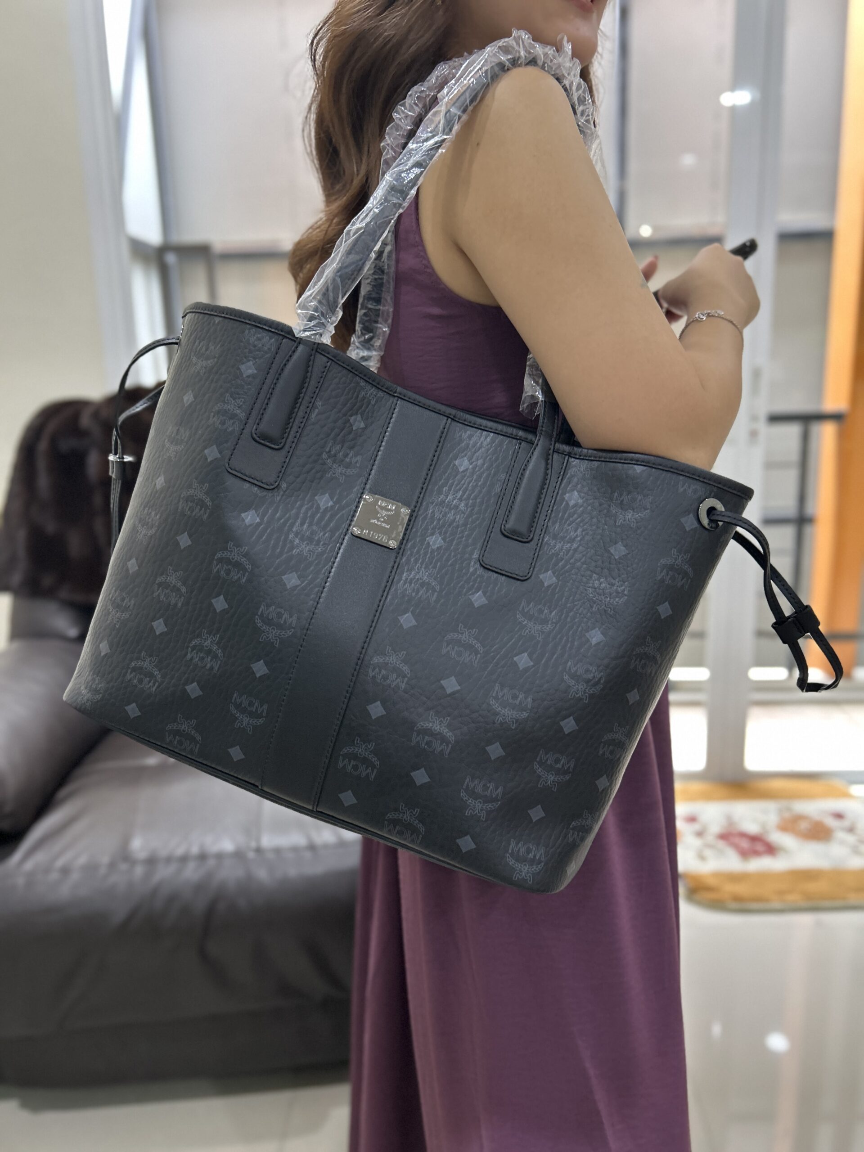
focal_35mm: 26
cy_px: 576
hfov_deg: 53.1
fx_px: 865
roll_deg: +1.5
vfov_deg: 67.3
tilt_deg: -12.8
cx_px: 432
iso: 320
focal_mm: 5.7
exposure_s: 1/50
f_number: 1.5
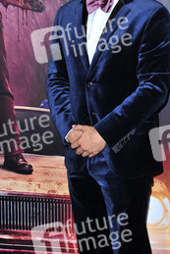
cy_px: 89
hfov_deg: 12.7
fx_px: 764
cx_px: 111
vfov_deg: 18.9
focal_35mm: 108
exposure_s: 1/320
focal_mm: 70
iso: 500
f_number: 5.6
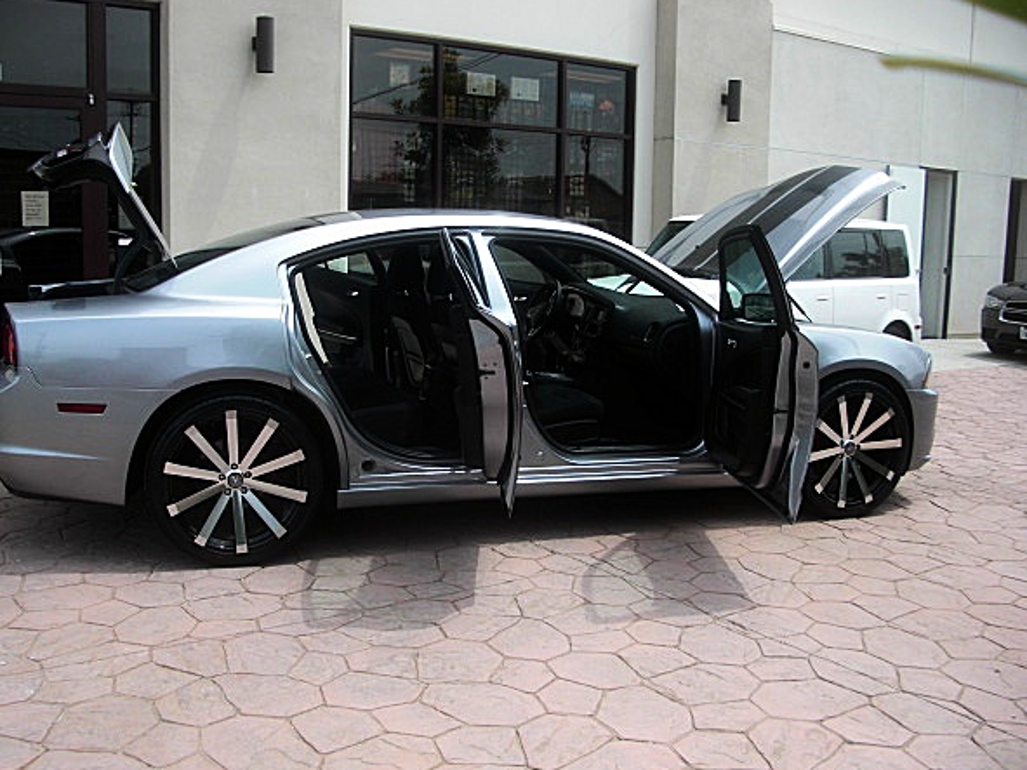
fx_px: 1157
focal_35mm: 39
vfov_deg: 36.8
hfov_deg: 47.8
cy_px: 407
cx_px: 473
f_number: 2.8
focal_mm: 6.3
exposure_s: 1/640
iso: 50
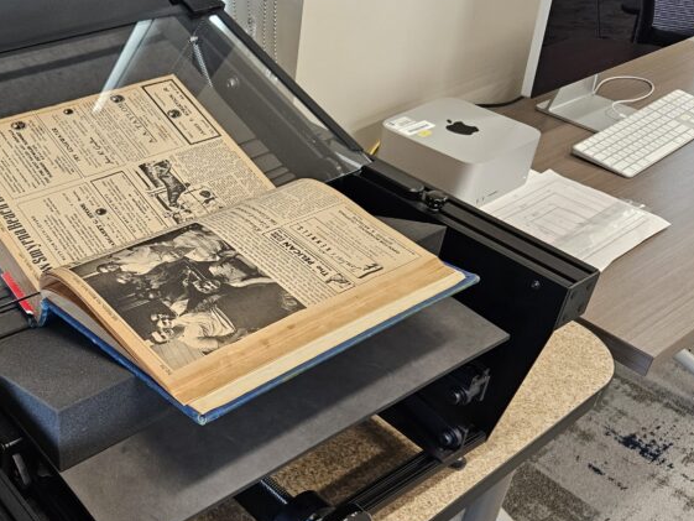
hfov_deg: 43.4
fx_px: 842
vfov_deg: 34.2
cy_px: 317
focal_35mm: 42
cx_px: 178
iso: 320
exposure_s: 1/120
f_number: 1.8
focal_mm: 5.4
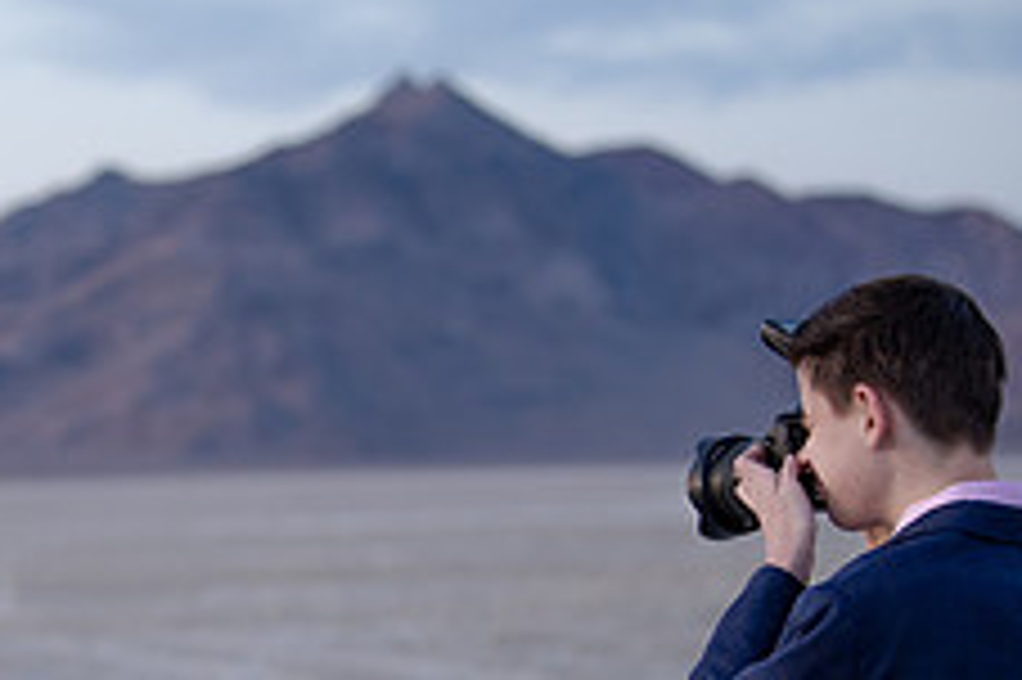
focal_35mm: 179
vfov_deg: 7.6
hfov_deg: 11.4
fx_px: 5078
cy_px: 687
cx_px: 77
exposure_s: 1/125
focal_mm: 70
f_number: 2.8
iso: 400
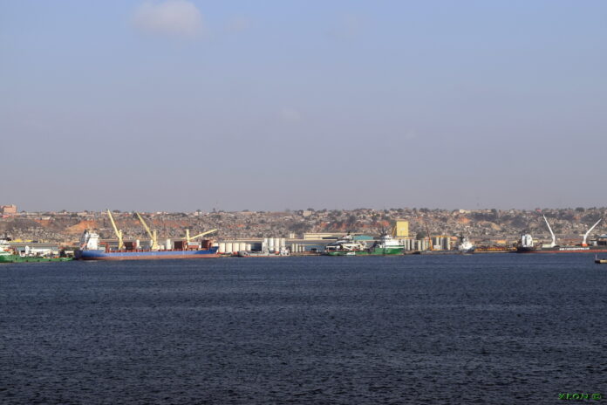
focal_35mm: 82
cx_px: 304
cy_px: 202
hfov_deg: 24.6
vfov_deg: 16.6
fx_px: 1391
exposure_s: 1/400
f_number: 10
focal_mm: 55
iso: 200
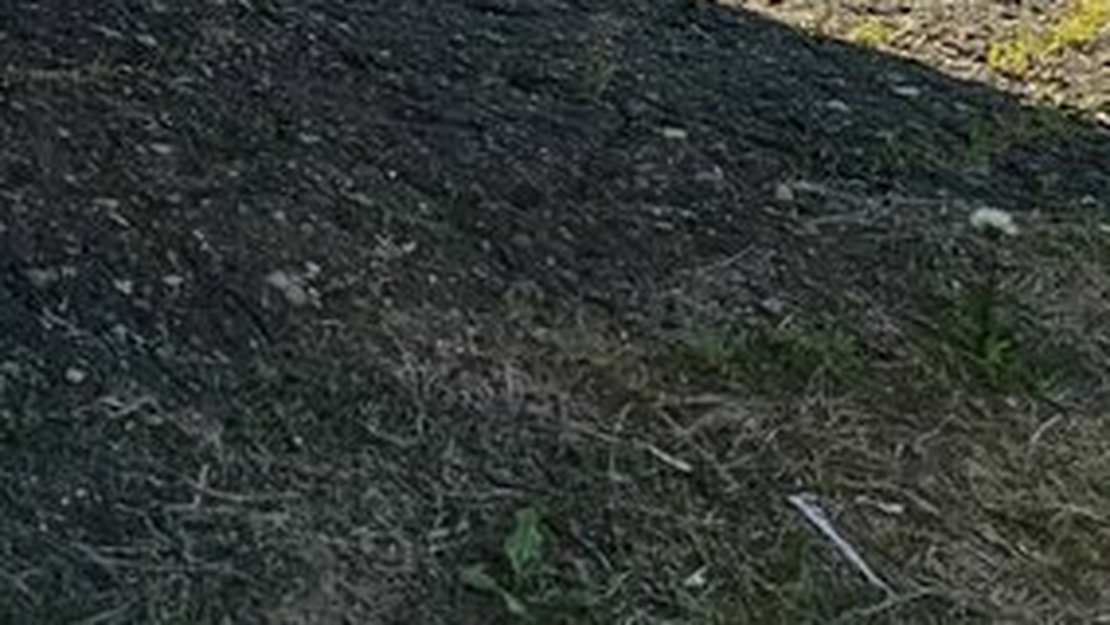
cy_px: -512
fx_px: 3121
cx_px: -1126
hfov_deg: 15.8
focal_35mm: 106
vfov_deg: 10.7
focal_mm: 6.3
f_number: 1.7
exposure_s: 1/1163
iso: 20
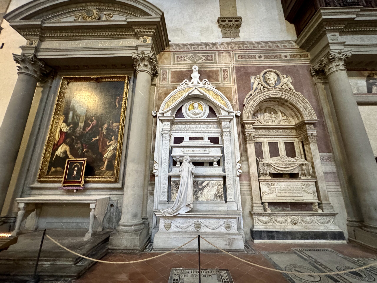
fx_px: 152
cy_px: 142
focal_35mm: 14
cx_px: 188
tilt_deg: +17.5
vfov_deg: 85.7
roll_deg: +0.0
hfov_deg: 102.1
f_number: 2.2
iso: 800
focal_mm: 2.22
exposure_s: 1/50
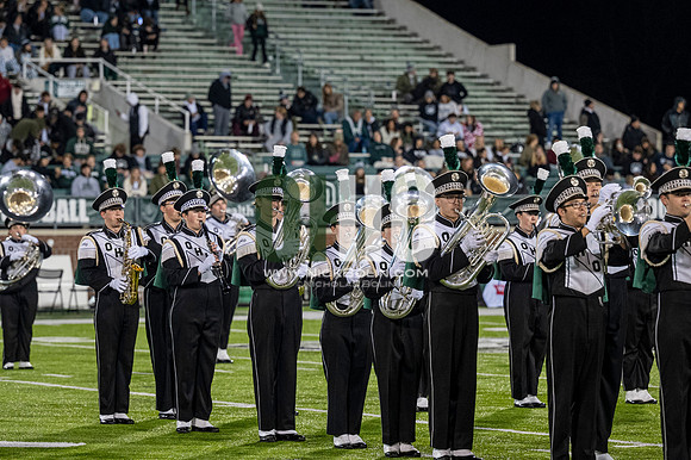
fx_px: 3453
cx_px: 346
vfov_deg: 7.6
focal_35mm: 180
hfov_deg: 11.4
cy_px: 230
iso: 1000
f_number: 2.8
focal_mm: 120
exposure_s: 1/500
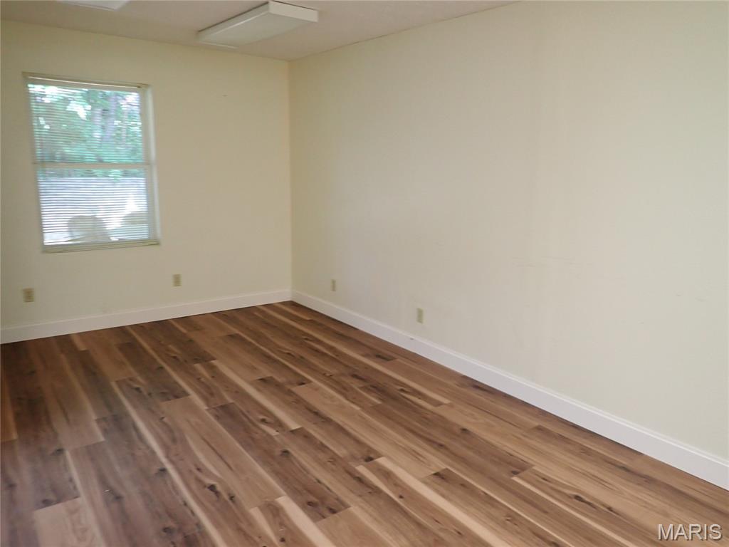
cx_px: 364
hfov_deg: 69.4
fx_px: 526
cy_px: 274
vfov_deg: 54.9
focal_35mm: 25
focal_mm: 4.5
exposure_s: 1/50
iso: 200
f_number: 2
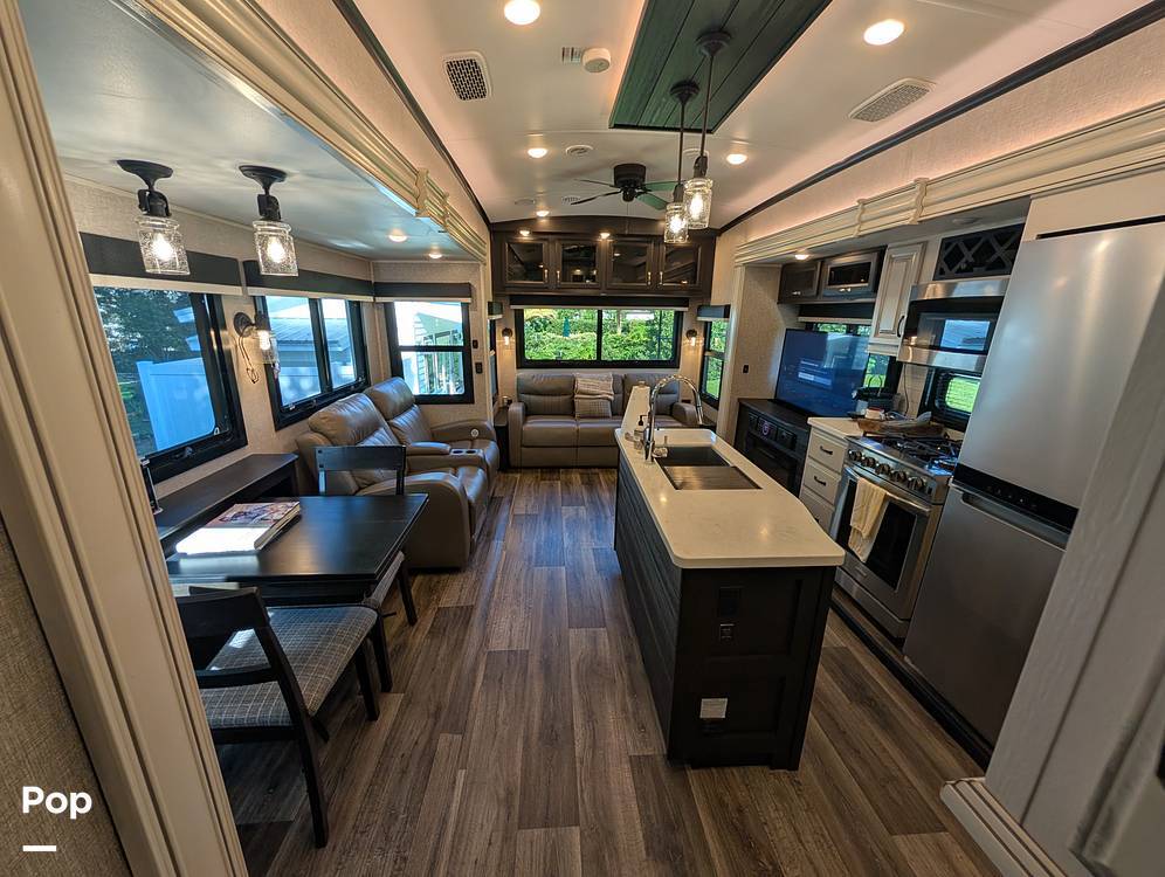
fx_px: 404
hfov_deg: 110.5
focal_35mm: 12
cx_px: 582
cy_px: 438
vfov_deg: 94.6
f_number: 1.7
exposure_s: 1/104
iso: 56
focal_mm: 2.02
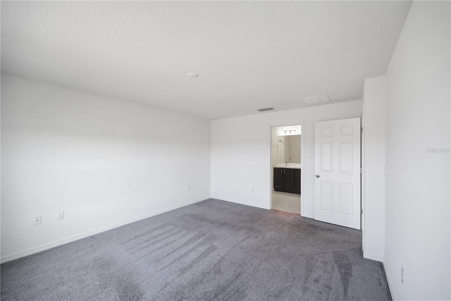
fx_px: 175
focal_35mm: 14
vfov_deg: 81.2
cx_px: 226
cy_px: 150
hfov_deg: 104.3
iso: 320
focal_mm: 14
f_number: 4
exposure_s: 1/20
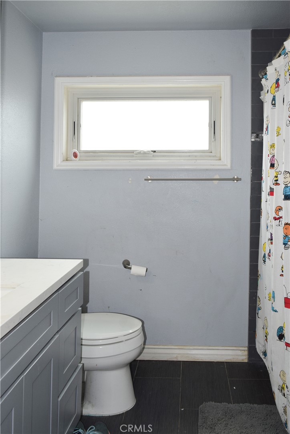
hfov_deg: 47.9
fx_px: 326
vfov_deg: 67.4
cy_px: 217
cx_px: 145
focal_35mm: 27
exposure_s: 1/125
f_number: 5.6
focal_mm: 18
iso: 400
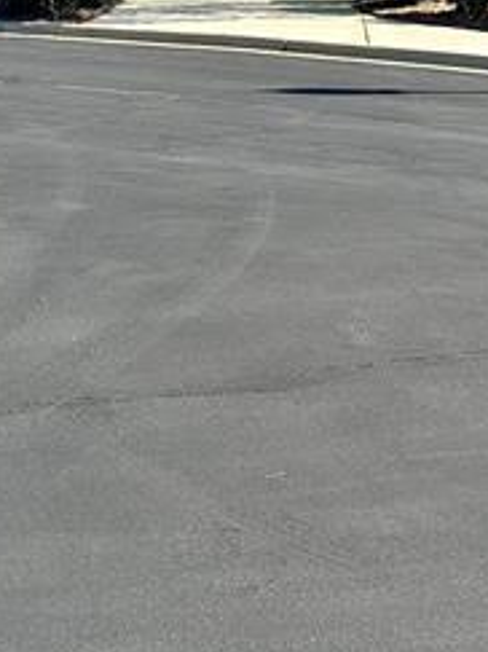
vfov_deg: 23.8
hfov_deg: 19.3
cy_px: -89
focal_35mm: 76
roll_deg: +0.5
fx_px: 1430
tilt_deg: +0.7
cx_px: 180
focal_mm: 6.86
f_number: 1.78
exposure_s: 1/2299
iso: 80
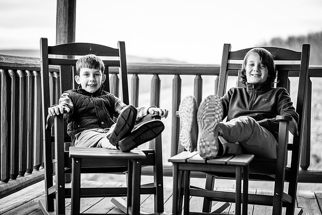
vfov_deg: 16.1
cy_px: 108
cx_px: 161
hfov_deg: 23.9
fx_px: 760
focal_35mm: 85
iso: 320
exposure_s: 1/320
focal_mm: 85
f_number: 2.5
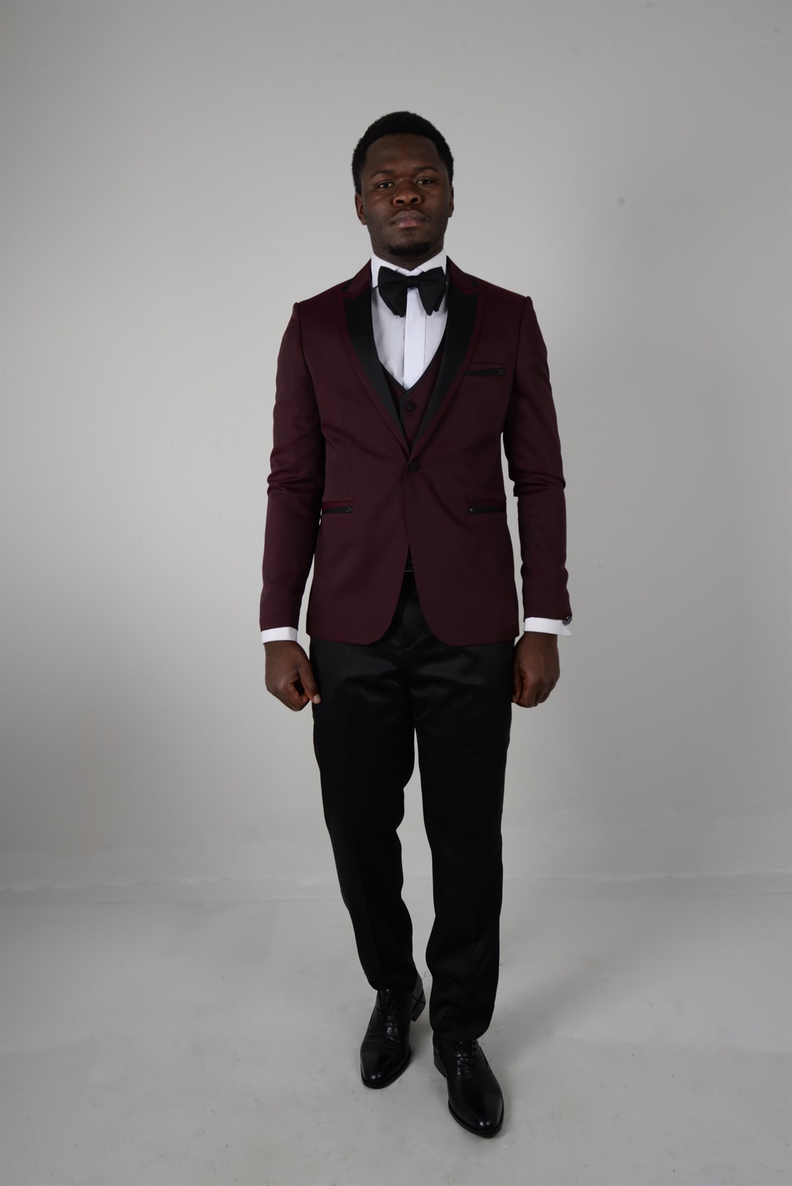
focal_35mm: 30
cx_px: 396
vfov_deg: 61.9
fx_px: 989
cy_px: 593
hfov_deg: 43.7
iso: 100
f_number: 11
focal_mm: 30
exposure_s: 1/125
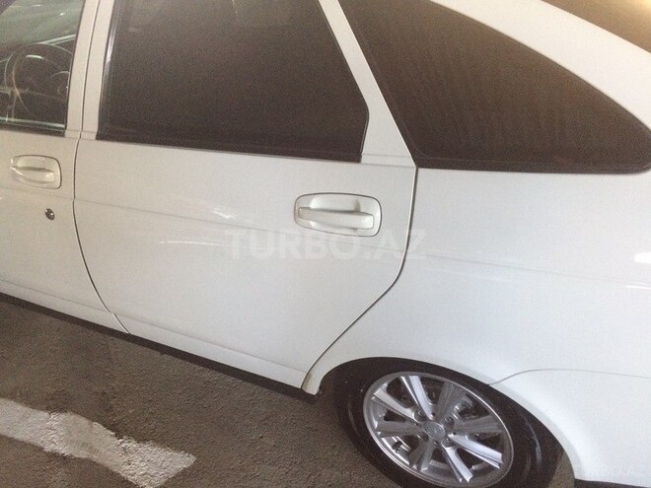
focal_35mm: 29
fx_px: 545
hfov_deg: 61.7
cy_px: 244
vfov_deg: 48.2
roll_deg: +4.3
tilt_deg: -30.6
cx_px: 326
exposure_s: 1/33
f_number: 2.2
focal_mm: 4.15
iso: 320
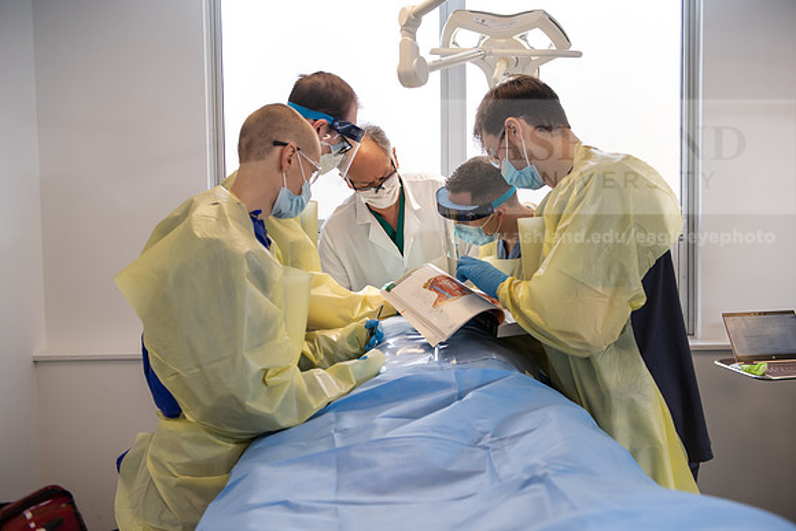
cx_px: 398
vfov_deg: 38.9
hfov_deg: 55.8
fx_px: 752
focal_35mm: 34
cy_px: 266
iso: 500
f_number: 4
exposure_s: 1/200
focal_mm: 34
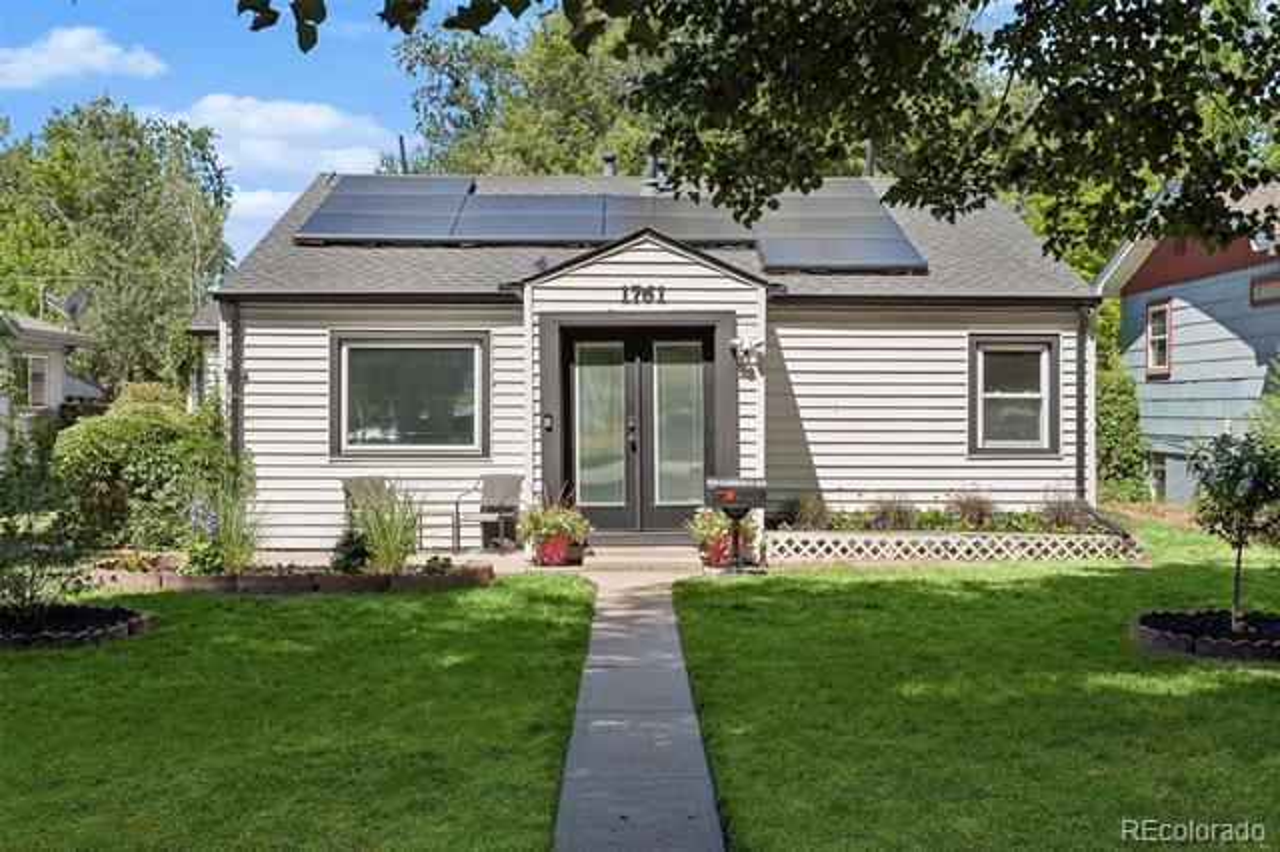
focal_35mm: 38
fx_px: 1350
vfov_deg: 35.0
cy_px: 426
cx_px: 640
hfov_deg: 50.7
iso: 400
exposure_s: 1/1000
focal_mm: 38
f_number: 8
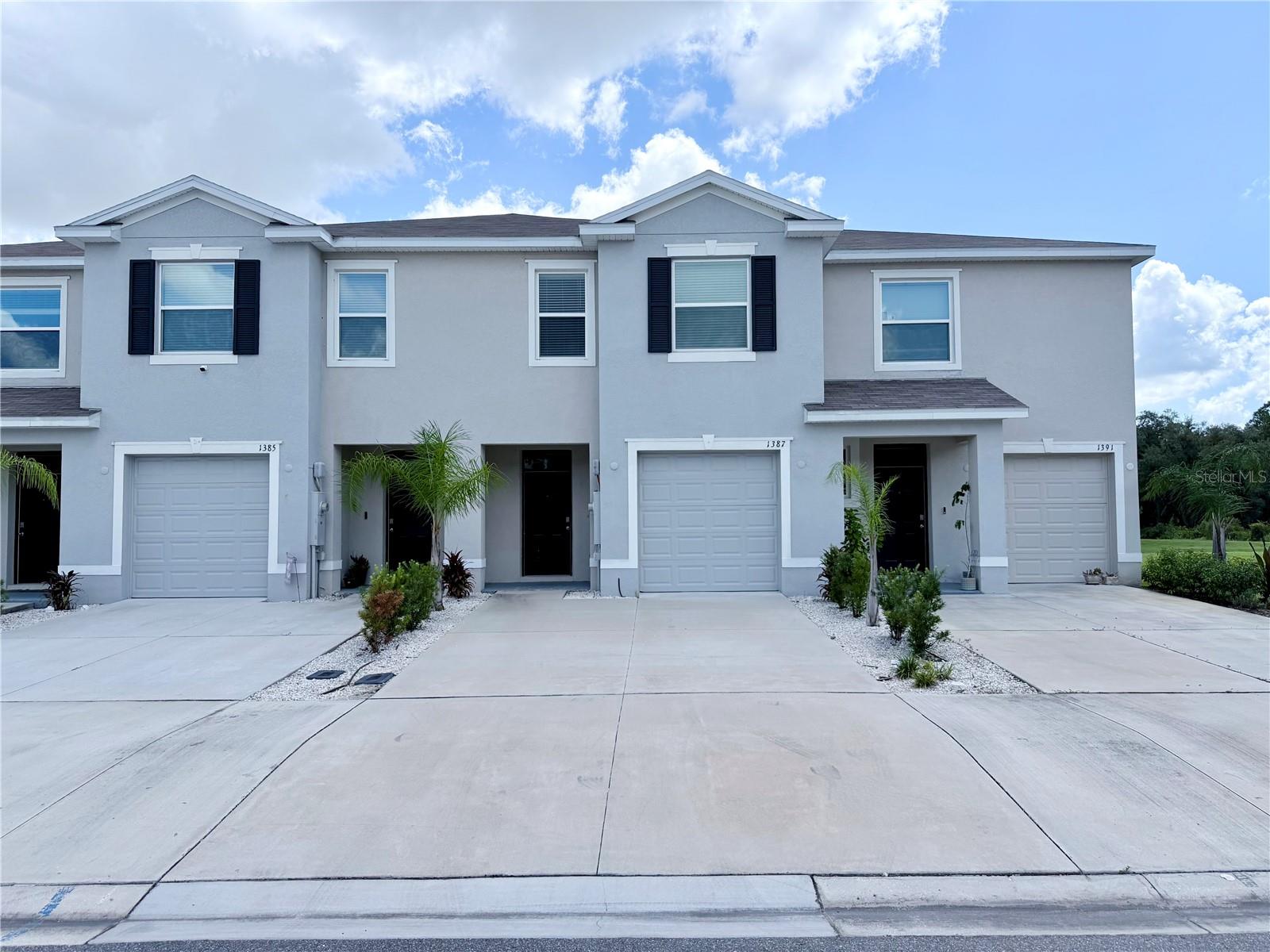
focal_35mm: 24
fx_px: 881
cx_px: 635
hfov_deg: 71.6
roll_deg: +0.7
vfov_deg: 56.8
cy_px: 476
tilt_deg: +2.8
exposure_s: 1/4673
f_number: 1.78
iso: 100
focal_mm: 6.76
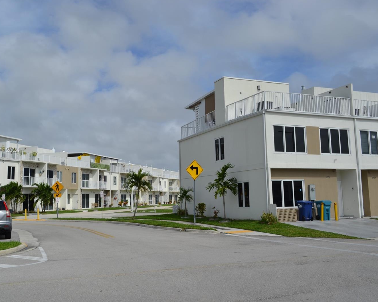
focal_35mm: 34
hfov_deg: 52.6
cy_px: 150
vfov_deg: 43.4
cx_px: 157
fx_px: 380
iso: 100
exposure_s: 1/400
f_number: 10
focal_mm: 20
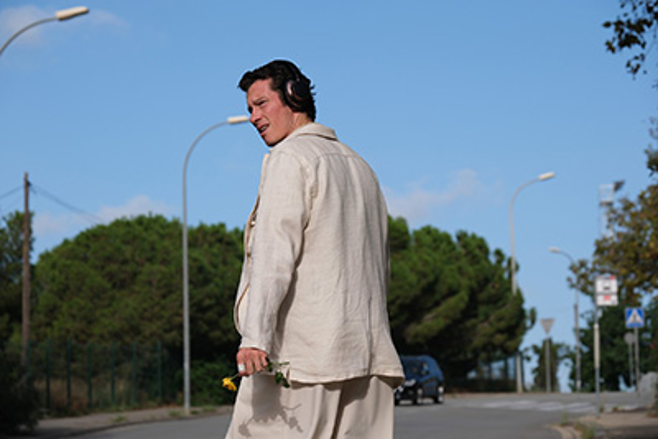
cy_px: 220
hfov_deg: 15.1
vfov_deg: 10.1
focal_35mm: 136
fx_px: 2487
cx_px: 329
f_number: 5.6
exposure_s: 1/1000
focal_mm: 90.6
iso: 200
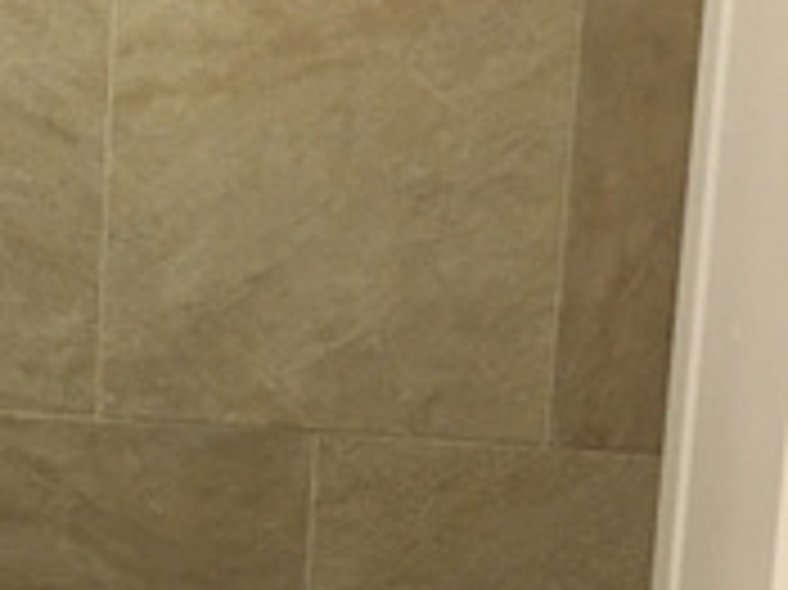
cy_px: 554
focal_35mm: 106
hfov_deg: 17.8
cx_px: -108
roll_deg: -0.7
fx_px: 2411
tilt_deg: -11.7
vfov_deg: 13.8
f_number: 2.2
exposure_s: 1/15
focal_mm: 4.15
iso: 40
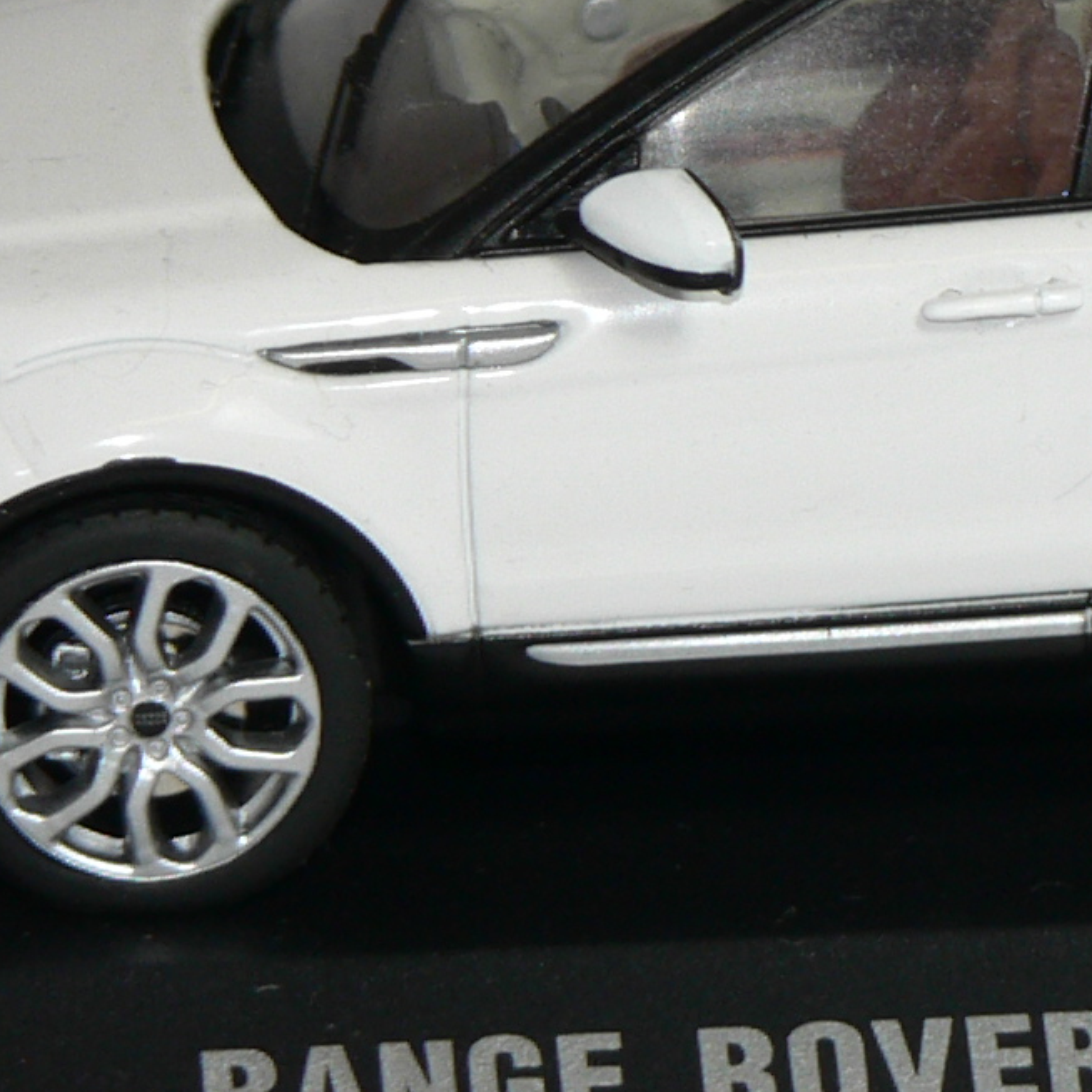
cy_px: 314
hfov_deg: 4.8
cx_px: 980
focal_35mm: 367
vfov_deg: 4.8
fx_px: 13098
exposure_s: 1/60
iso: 80
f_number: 3.2
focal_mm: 17.7
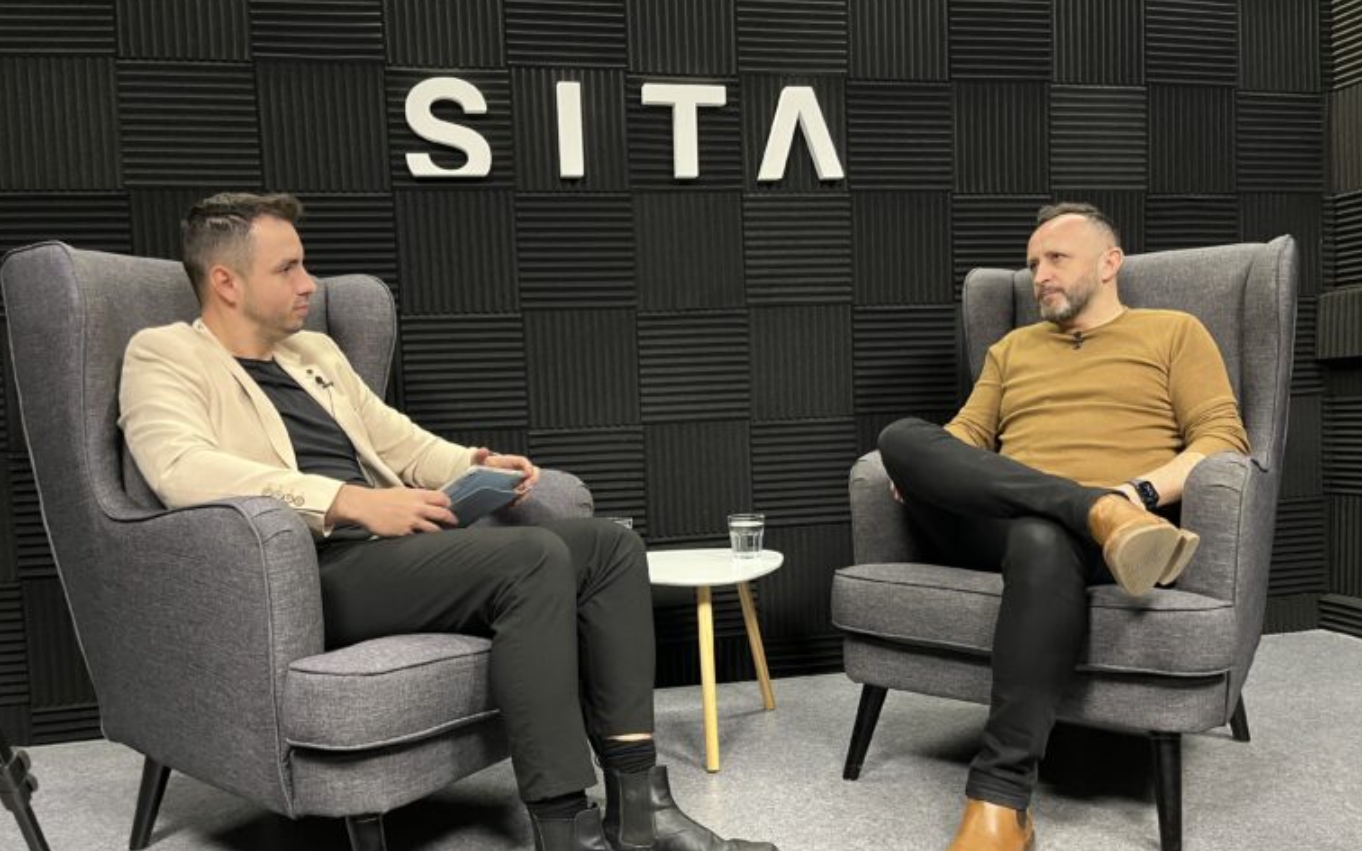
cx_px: 681
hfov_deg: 66.5
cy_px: 478
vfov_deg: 44.4
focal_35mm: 28
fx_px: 1039
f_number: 1.6
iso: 400
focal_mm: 5.1
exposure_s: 1/50
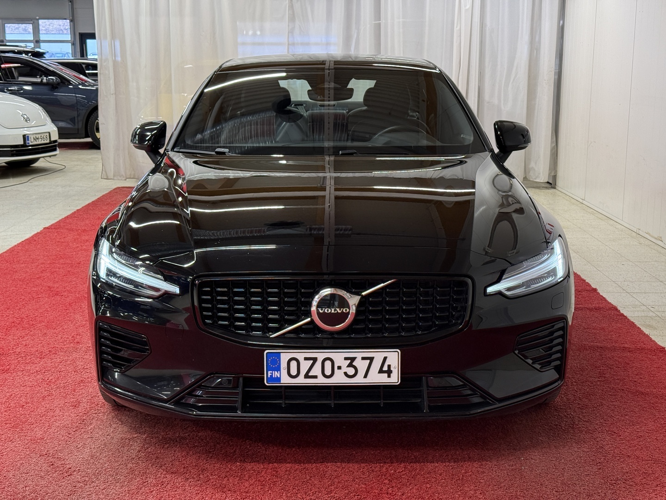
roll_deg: +0.0
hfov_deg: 39.7
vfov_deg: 30.3
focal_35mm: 48
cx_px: 333
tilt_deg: -10.9
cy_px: 250
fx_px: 924
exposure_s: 1/58
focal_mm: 6.76
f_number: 1.78
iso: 160
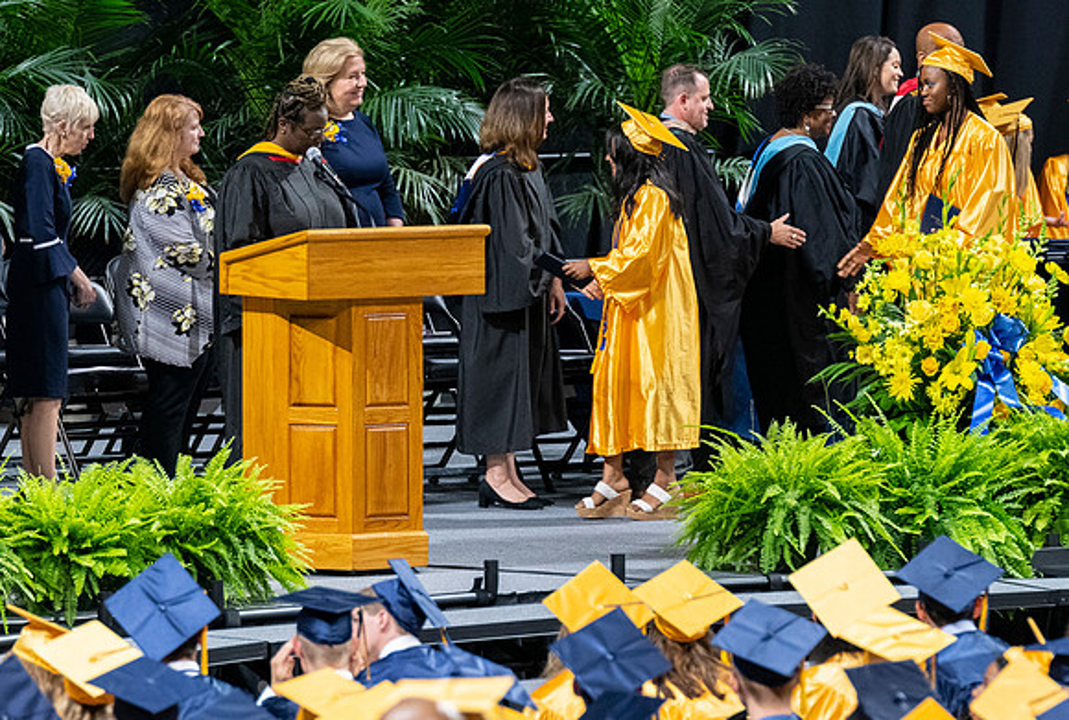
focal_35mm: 337
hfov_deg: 6.1
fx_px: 10052
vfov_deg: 4.1
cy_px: 366
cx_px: 668
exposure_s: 1/200
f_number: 4
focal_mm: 190
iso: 2000
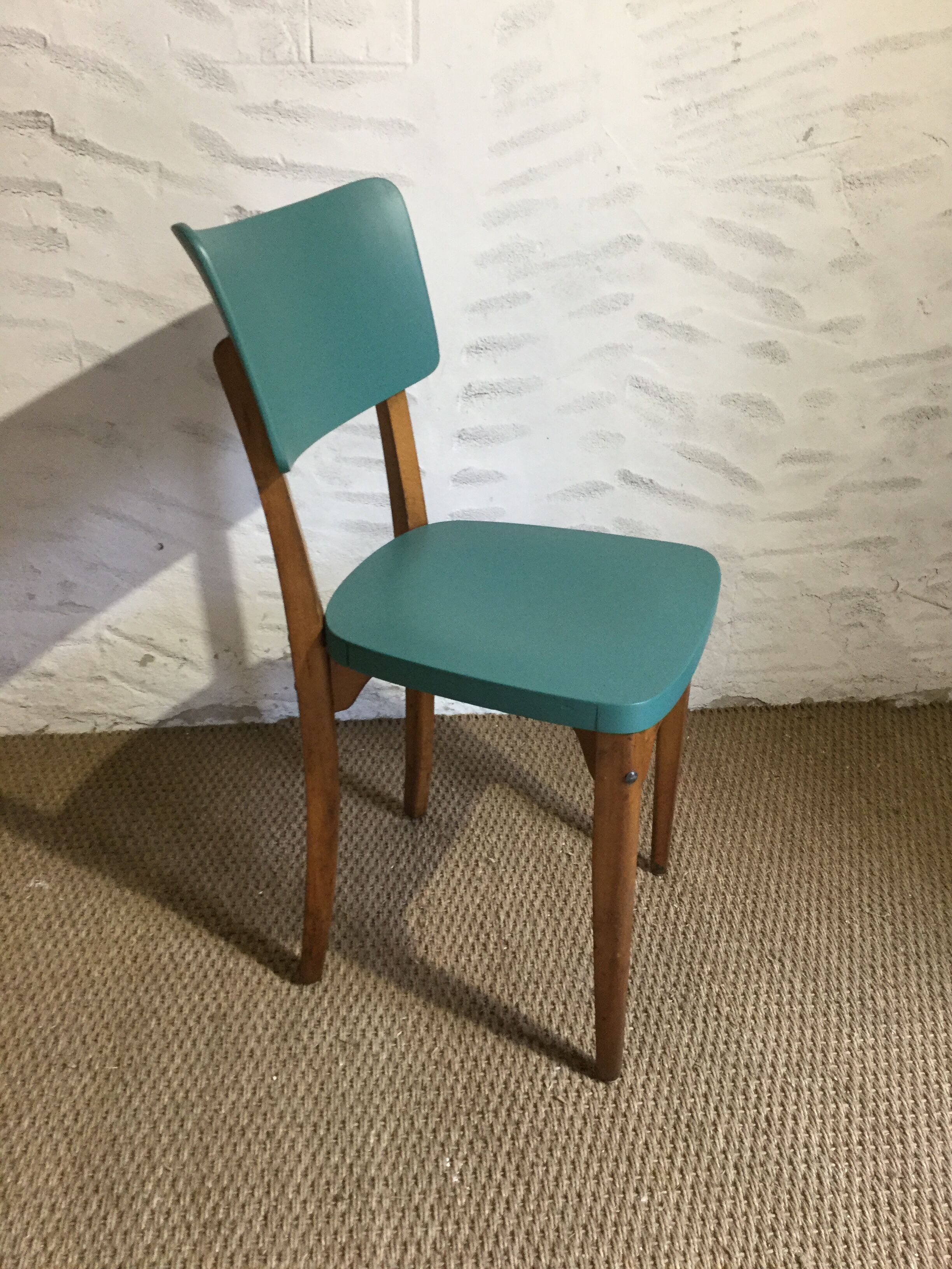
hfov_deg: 45.4
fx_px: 1137
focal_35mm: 31
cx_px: 476
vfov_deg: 58.4
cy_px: 634
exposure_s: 1/33
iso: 125
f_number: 2.4
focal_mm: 3.3
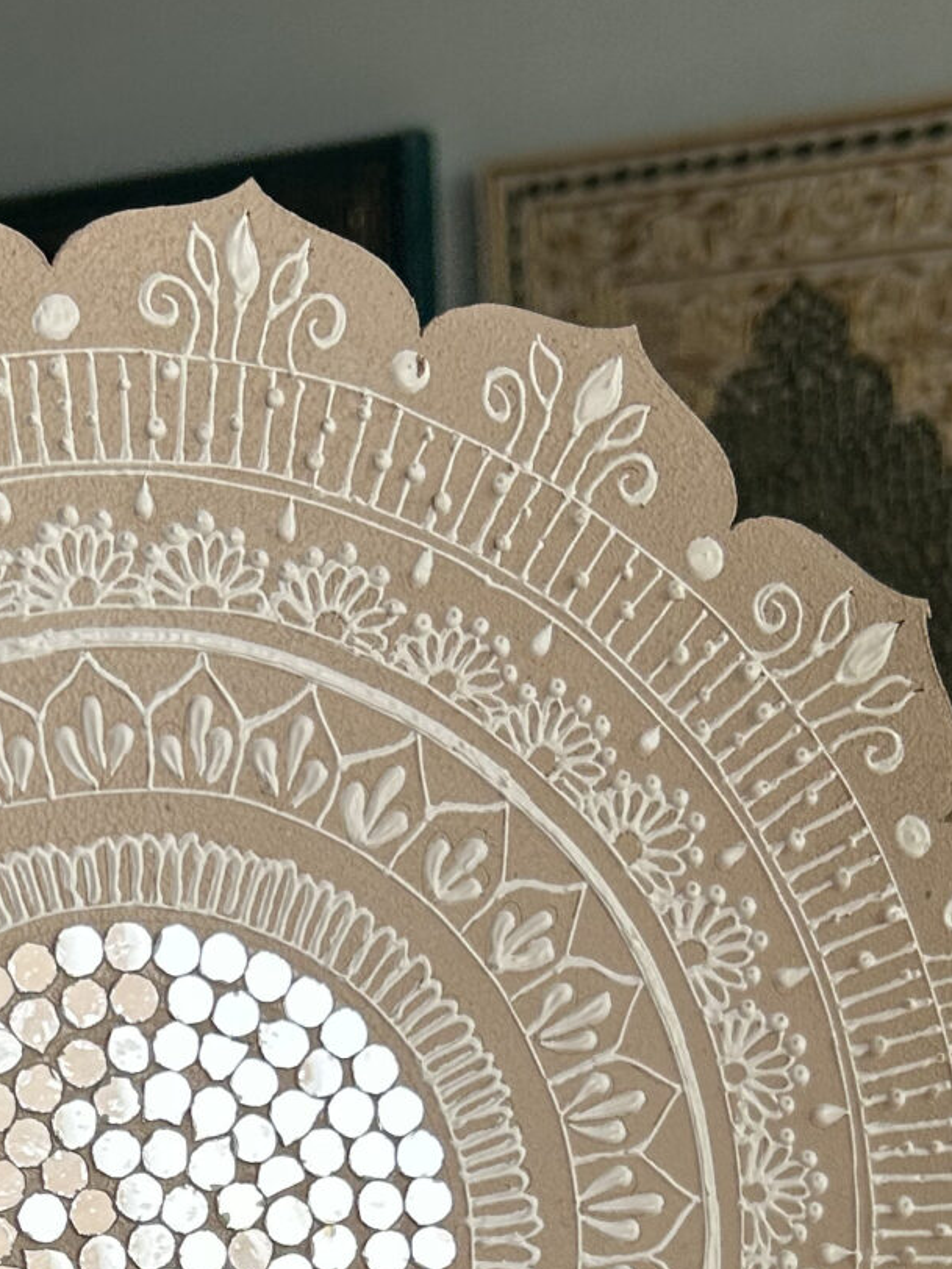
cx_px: 105
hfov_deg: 17.7
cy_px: 1366
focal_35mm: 82
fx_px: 3007
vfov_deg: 22.6
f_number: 1.5
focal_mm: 5.7
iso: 50
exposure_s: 1/305
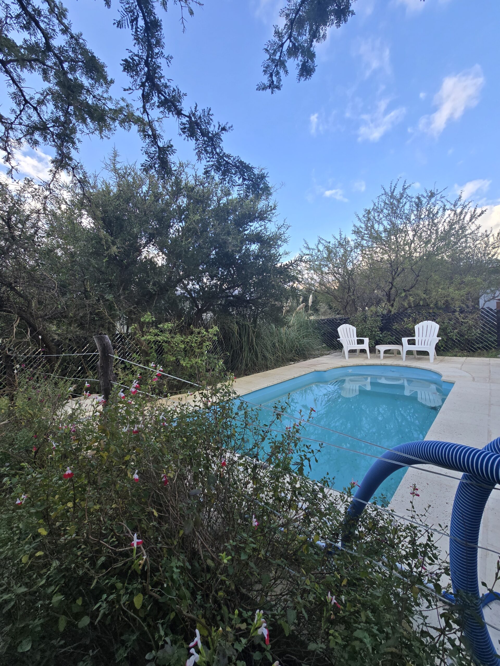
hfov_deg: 89.9
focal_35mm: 13
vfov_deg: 106.2
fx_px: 250
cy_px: 333
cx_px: 250
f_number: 2.2
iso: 50
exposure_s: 1/439
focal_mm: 2.2
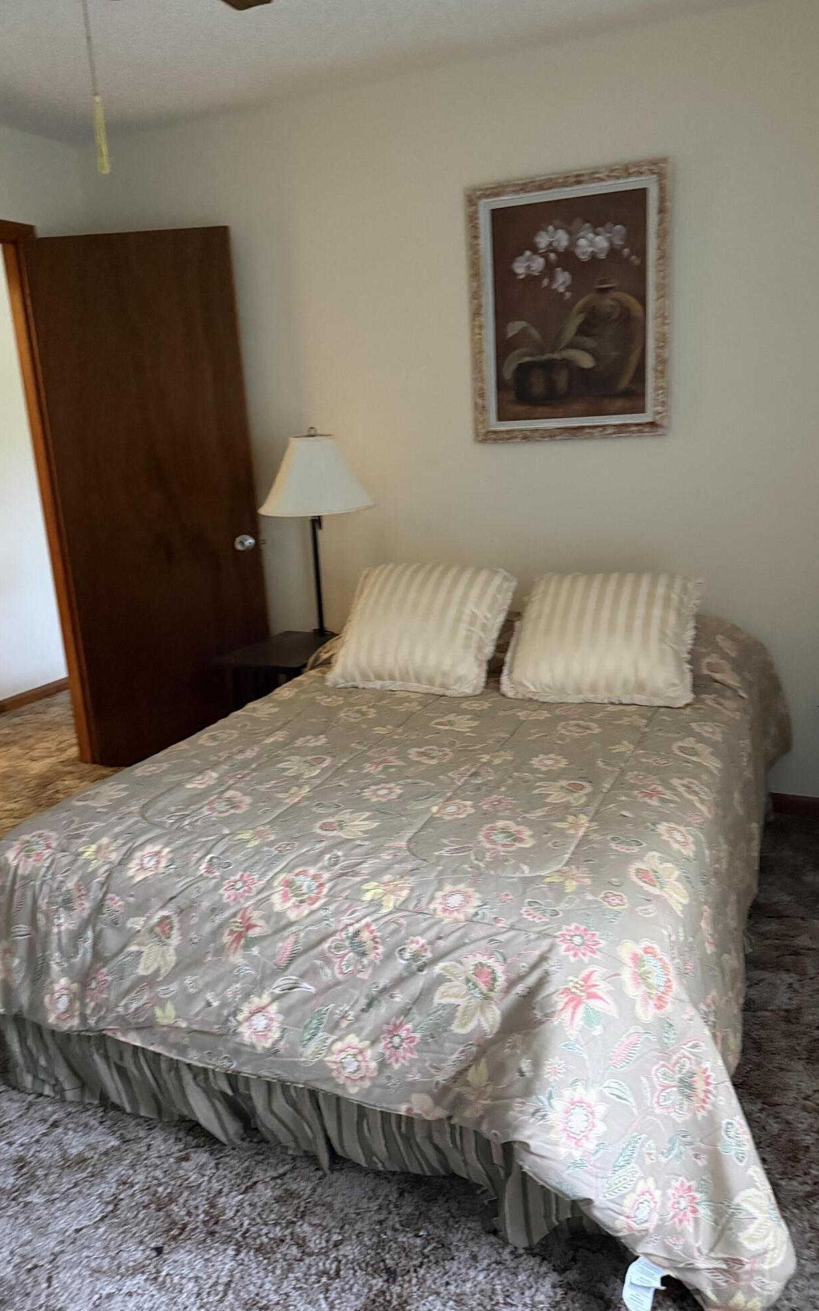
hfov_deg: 47.6
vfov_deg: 70.4
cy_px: 661
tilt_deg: -15.1
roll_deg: +2.8
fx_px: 929
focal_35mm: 26
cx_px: 420
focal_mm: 6.76
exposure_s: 1/40
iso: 800
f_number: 1.78
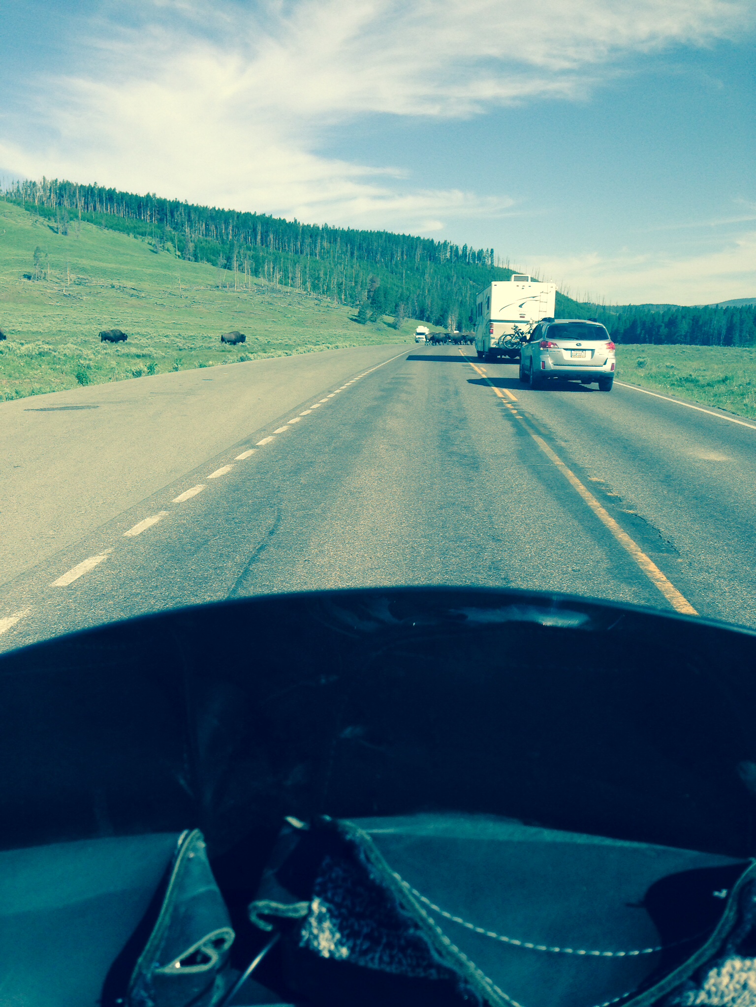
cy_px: 504
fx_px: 961
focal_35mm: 33
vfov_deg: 55.4
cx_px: 378
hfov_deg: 42.9
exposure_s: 1/1290
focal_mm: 4.12
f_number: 2.4
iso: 50
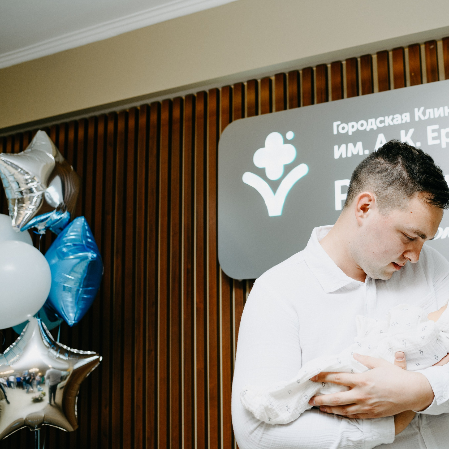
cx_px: 331
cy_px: 225
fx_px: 660
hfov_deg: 36.8
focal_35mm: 45
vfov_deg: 37.6
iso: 200
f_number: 4
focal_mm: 35
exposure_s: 1/160
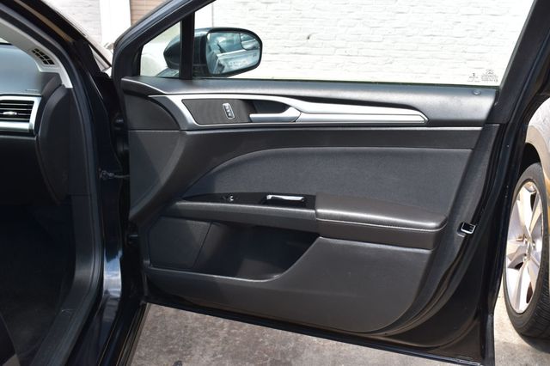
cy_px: 183
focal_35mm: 42
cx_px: 275
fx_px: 641
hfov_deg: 46.4
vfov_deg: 31.9
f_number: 10
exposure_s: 1/160
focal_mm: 28
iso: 400
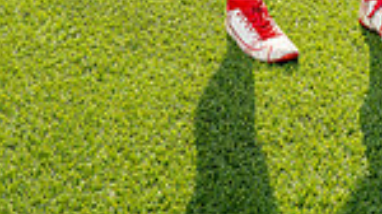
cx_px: 188
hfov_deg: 17.0
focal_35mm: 126
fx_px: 1275
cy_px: -339
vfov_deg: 8.6
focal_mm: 40
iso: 320
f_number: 10
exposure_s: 1/250
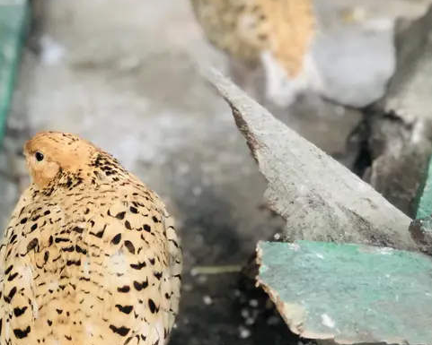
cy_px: 133
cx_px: 144
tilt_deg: -26.3
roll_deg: +1.2
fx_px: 1381
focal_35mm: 108
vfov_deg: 14.3
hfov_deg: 17.7
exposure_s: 1/60
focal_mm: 6
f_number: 2.4
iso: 64
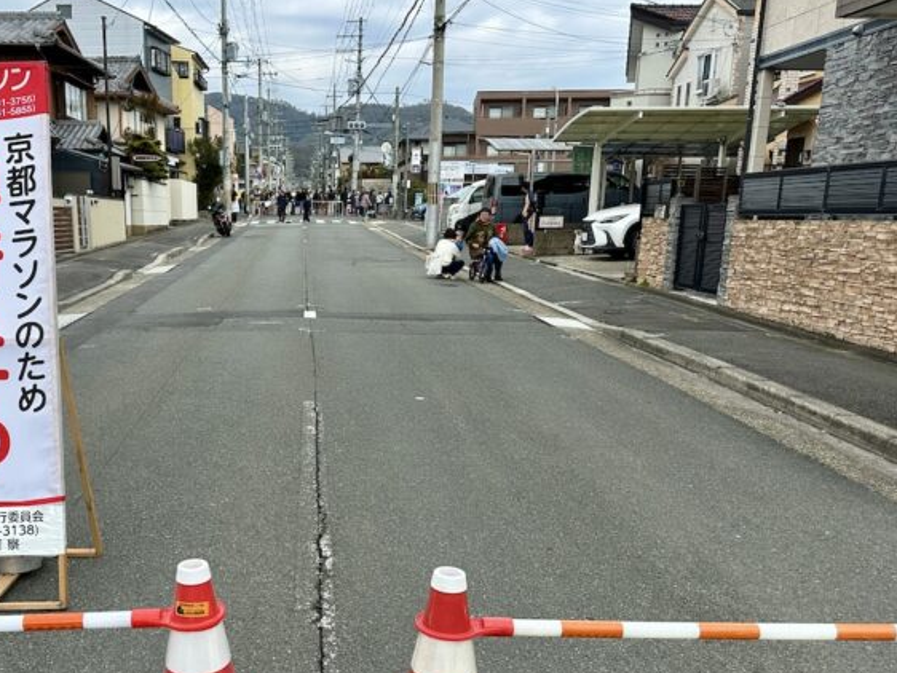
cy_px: 446
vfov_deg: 40.3
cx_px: 302
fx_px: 907
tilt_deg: -14.7
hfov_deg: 51.7
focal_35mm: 35
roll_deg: -0.4
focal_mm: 6.86
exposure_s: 1/2070
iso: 80
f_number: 1.78
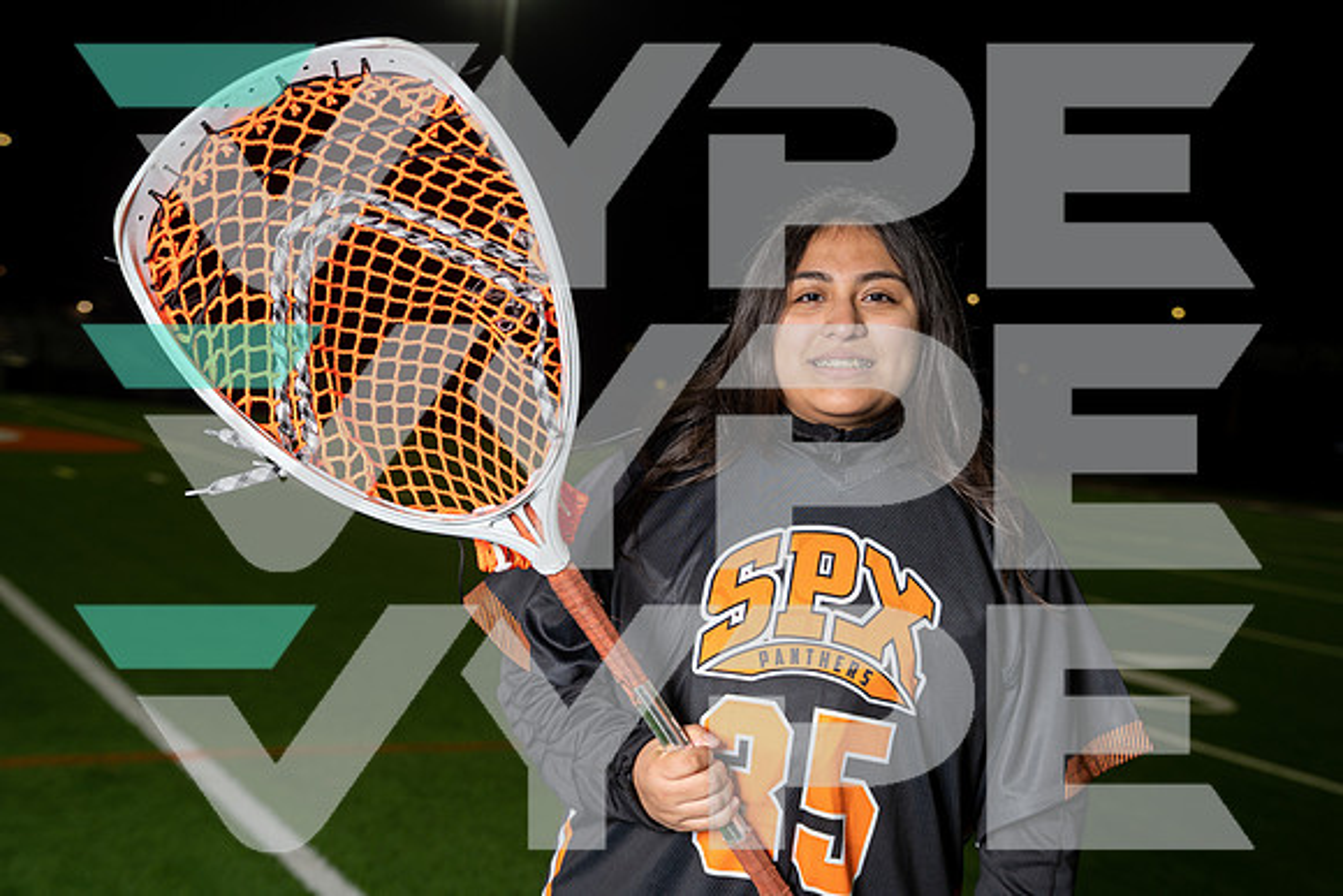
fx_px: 1604
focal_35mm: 43
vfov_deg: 31.2
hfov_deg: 45.4
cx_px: 672
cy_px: 448
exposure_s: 1/250
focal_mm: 43
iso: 125
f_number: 4
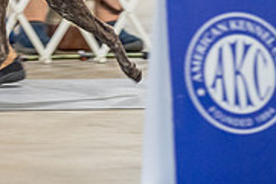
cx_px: -139
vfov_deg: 2.5
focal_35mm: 557
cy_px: -62
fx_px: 4274
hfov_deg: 3.7
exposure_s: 1/200
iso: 3200
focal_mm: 174
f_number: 2.8
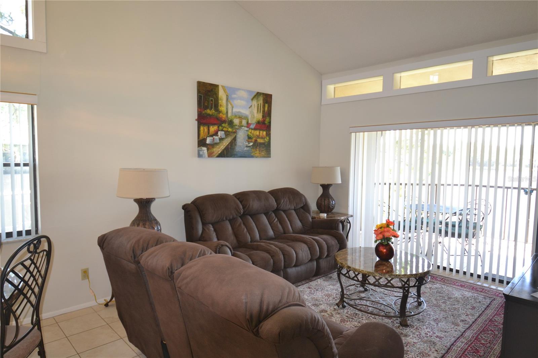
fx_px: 314
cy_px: 179
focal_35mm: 21
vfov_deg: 59.5
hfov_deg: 81.2
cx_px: 269
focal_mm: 14
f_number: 4
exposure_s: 1/60
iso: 500
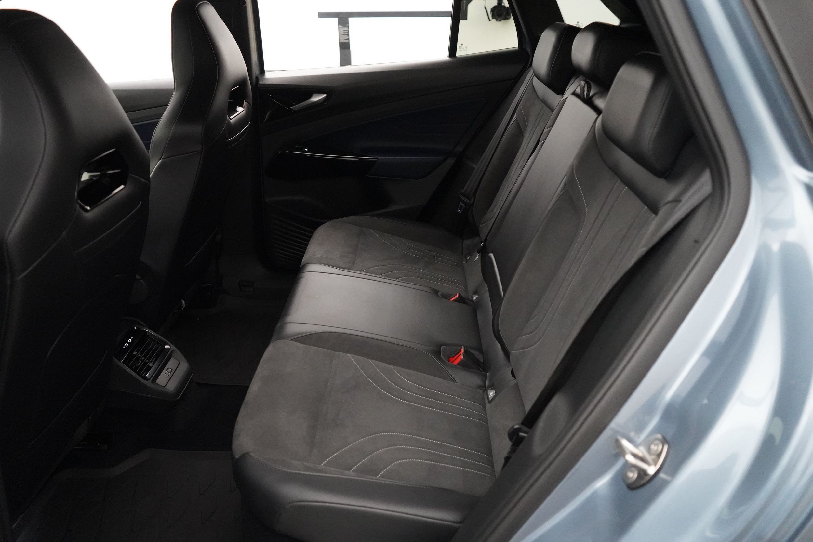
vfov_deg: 46.4
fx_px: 632
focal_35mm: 28
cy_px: 271
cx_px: 406
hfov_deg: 65.5
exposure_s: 1/160
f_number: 3.5
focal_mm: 28
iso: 12800
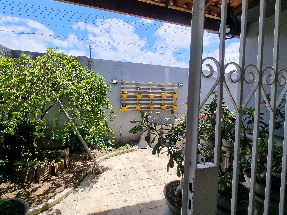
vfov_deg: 81.3
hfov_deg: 98.1
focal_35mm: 15
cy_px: 93
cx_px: 140
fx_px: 124
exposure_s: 1/1524
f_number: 2.2
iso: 50
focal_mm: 2.2
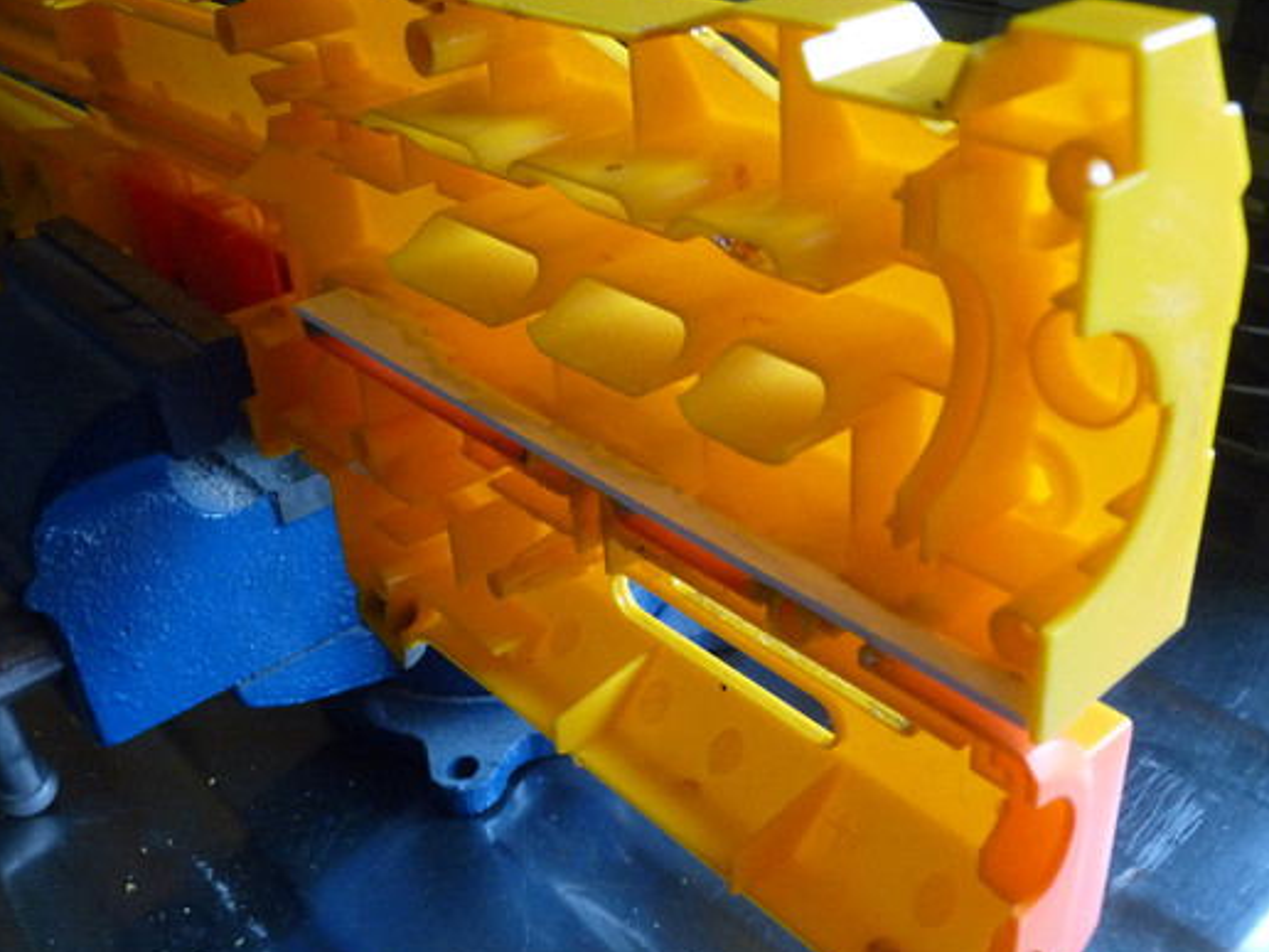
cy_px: 534
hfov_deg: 51.3
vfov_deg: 39.6
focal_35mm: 36
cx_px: 684
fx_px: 1320
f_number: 3
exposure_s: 1/125
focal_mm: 5.2
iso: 400
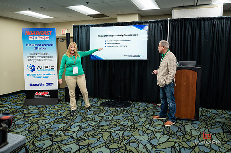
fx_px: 188
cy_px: 77
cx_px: 118
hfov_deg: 63.0
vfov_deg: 44.4
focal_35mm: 29
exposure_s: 1/200
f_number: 3.2
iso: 1000
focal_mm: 28
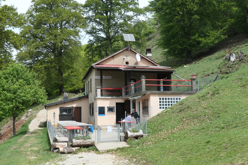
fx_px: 282
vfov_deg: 32.6
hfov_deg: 47.4
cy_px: 82
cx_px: 124
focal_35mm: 41
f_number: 3.9
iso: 200
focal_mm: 15.1
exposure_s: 1/1000
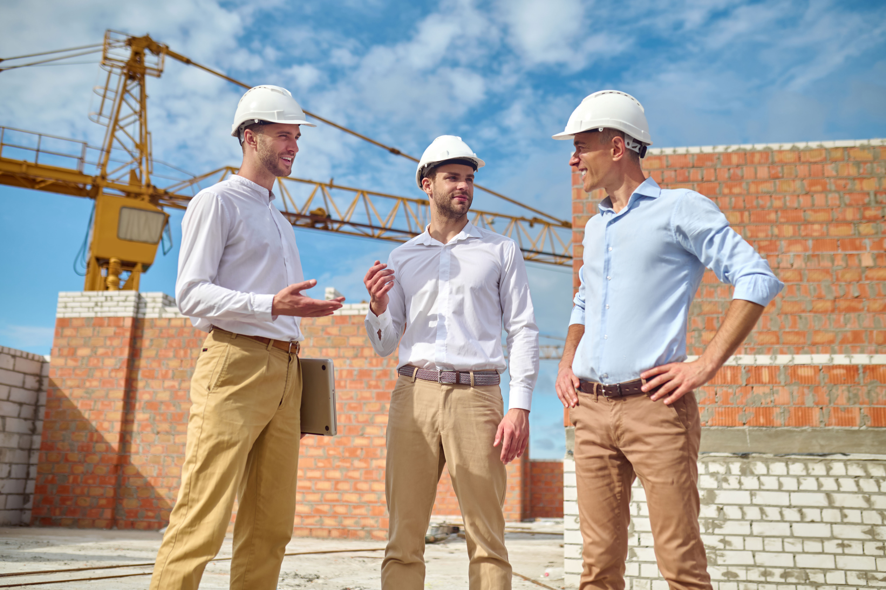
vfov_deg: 37.8
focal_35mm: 35
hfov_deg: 54.5
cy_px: 295
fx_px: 861
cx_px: 443
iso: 200
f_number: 2.5
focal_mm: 35
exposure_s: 1/8000
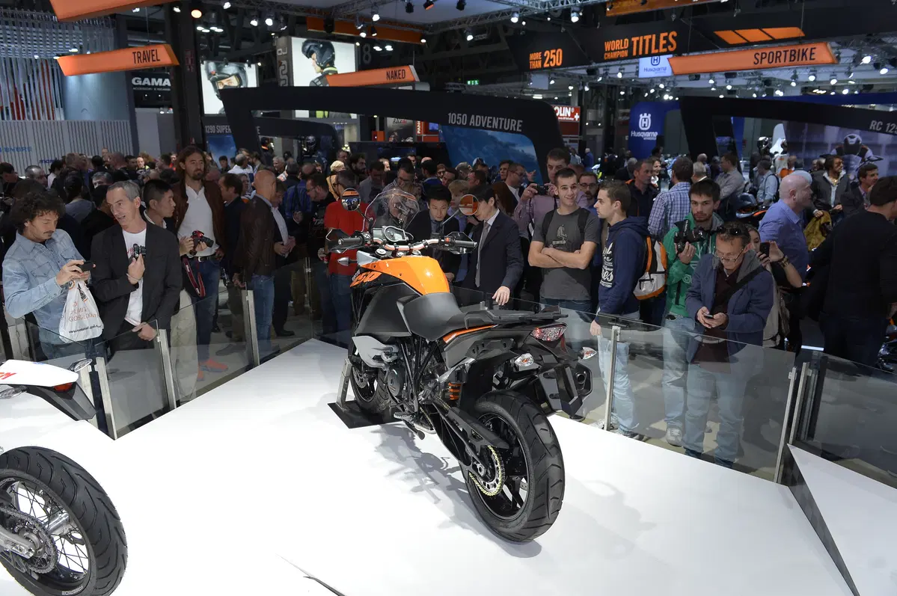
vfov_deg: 53.0
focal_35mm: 24
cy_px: 298
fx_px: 597
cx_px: 448
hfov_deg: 73.8
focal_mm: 24
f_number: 5.6
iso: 1000
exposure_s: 1/200
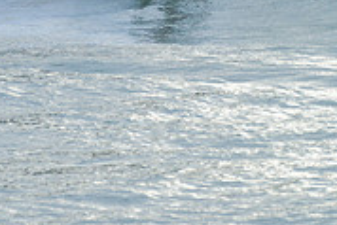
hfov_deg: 1.3
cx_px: 146
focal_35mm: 1639
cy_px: -46
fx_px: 15355
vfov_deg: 0.8
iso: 280
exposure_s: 1/1000
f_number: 5.6
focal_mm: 500
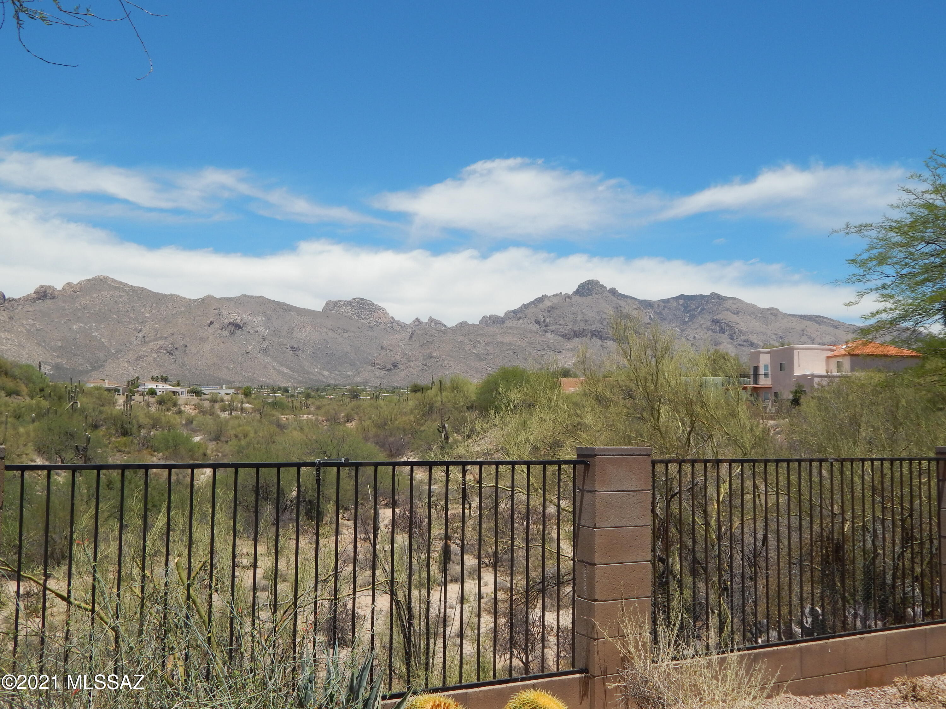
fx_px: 956
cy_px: 354
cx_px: 473
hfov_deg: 52.6
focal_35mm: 35
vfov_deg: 40.7
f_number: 6.7
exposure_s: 1/640
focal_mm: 6.1
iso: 125
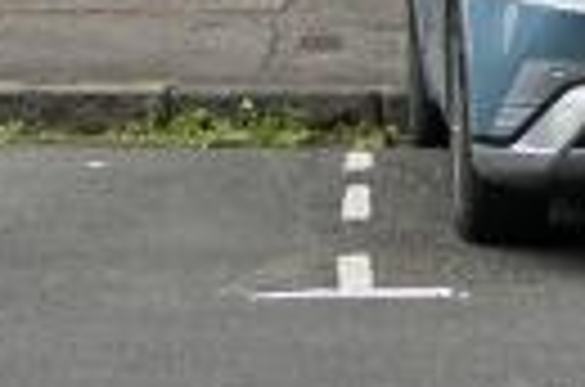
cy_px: -965
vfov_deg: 7.2
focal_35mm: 158
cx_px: 400
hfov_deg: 13.0
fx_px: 2561
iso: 800
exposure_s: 1/1600
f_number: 4
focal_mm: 20
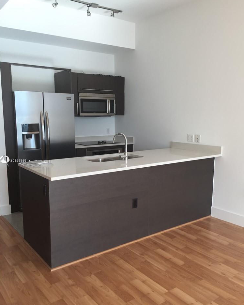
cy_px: 161
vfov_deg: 57.1
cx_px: 124
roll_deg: +0.4
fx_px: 280
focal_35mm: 31
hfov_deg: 47.1
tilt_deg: -11.5
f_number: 2.2
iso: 32
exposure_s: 1/120
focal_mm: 4.15
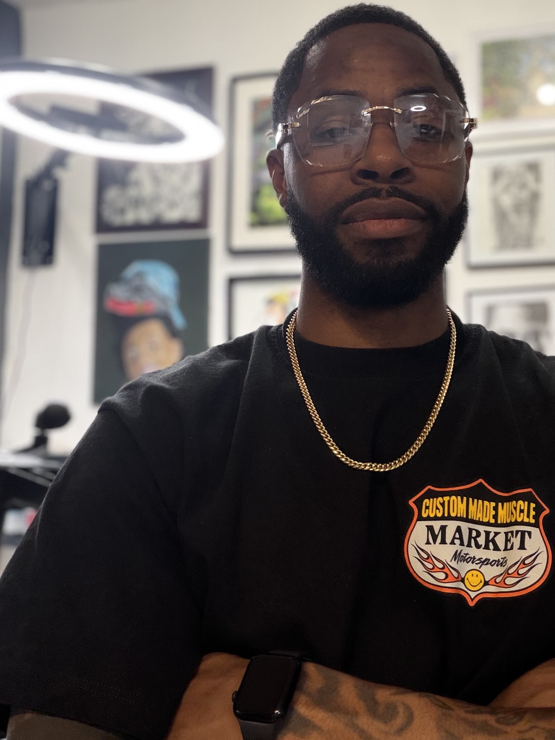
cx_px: 372
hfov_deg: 33.3
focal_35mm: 43
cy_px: 318
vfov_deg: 43.7
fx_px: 919
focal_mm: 2.71
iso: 160
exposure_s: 1/60
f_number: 1.9
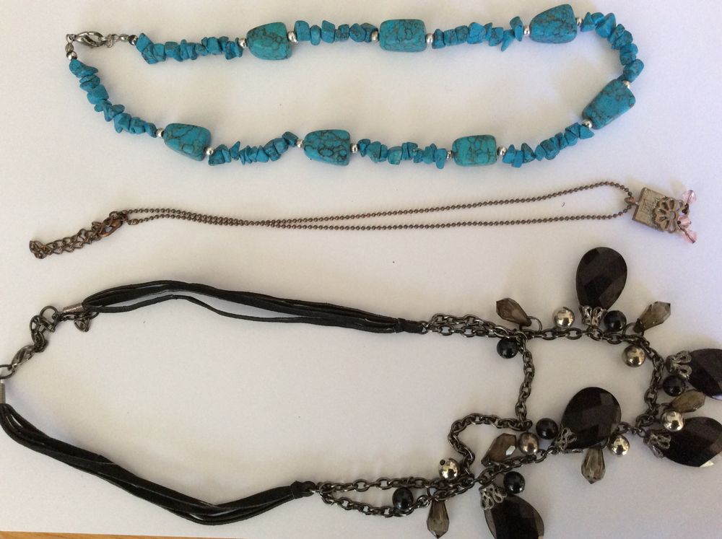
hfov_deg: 56.9
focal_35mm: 32
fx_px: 666
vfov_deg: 44.1
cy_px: 270
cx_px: 361
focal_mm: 3.3
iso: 125
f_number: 2.4
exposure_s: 1/25
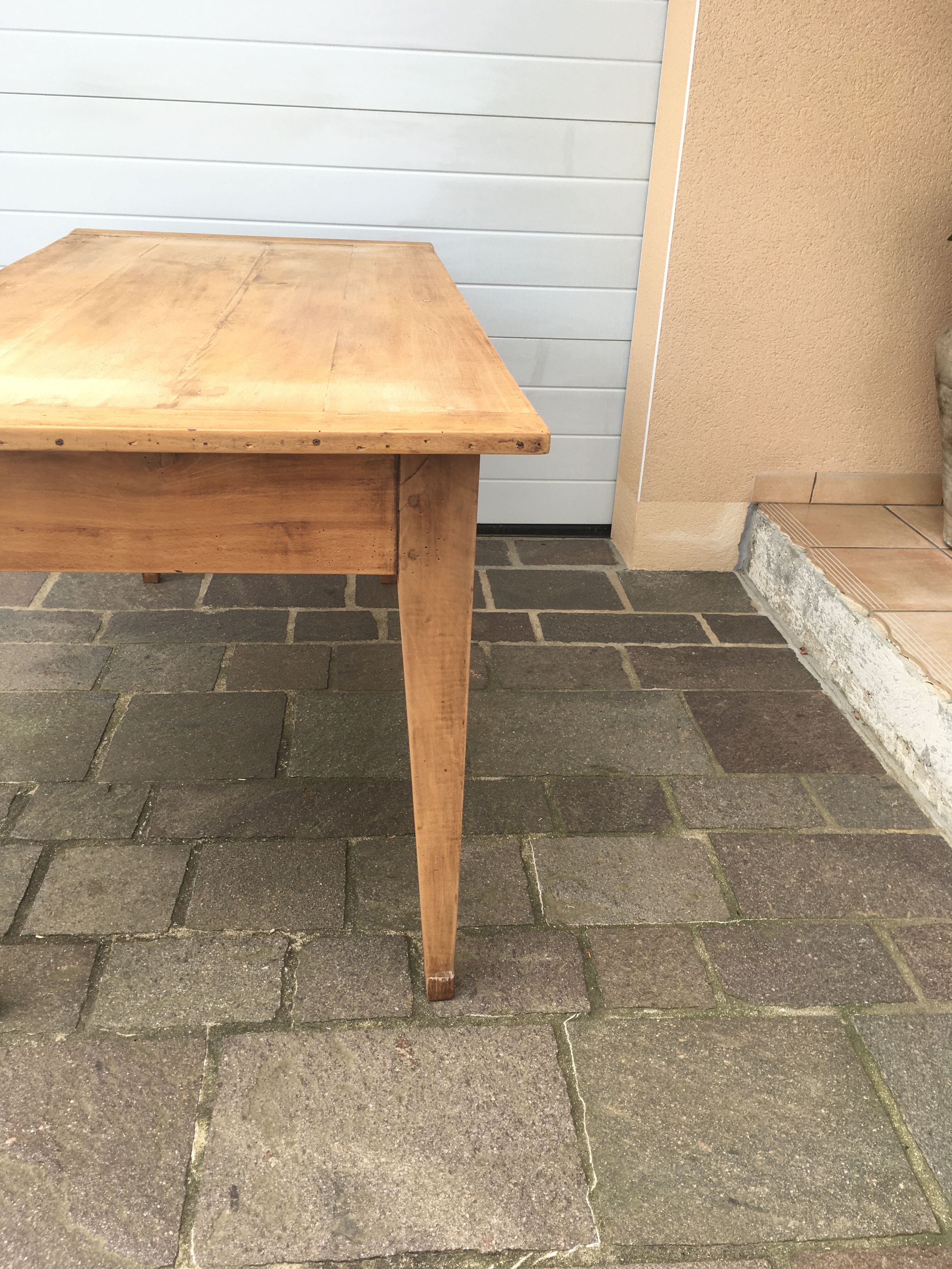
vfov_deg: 61.7
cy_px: 634
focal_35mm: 29
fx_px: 1063
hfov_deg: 48.2
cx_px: 476
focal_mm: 4.15
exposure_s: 1/151
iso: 25
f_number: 2.2
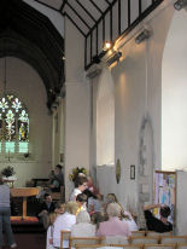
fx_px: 561
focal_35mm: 78
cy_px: 152
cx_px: 5
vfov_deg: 24.9
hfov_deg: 18.5
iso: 100
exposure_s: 1/60.1
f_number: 2.8
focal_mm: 8.9
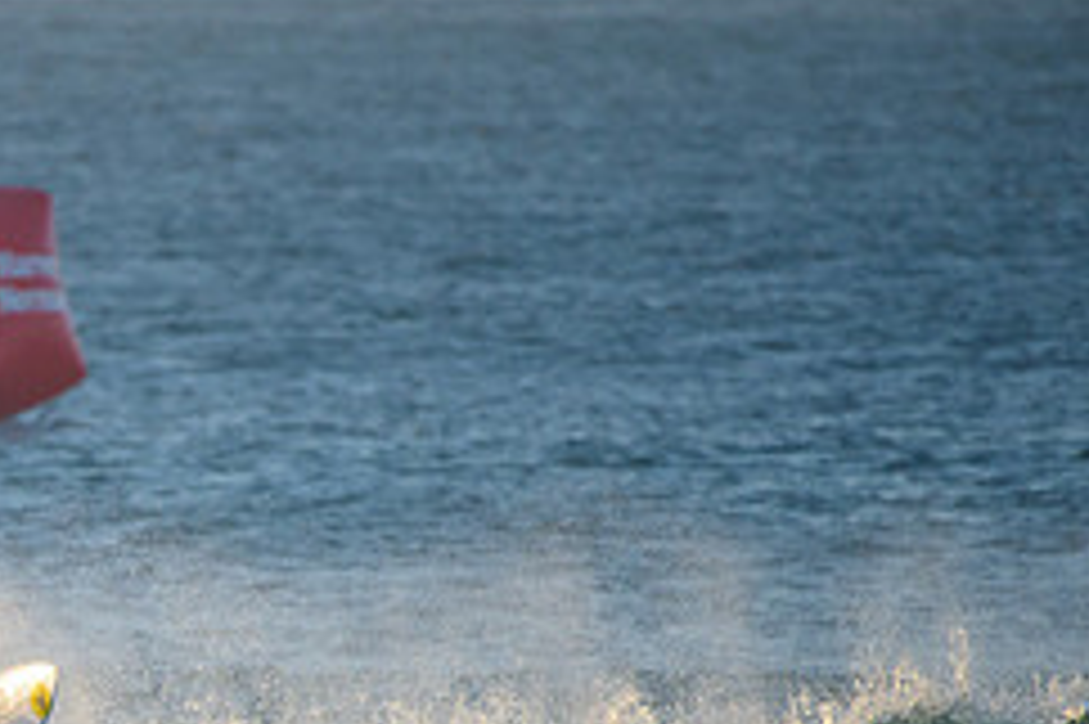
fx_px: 36244
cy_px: 852
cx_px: -117
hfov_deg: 1.7
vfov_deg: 1.1
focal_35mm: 1199
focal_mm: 500
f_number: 5.6
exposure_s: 1/2000
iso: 800
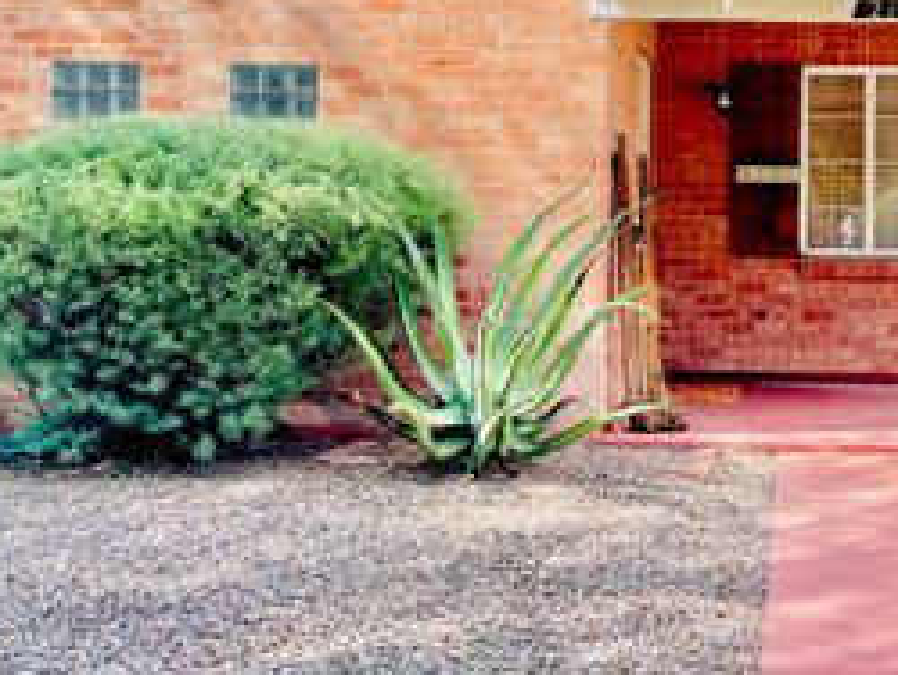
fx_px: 1298
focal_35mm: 50
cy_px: 199
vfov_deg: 28.9
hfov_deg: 36.6
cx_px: 740
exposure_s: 1/1225
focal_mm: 5.1
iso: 32
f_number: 1.6
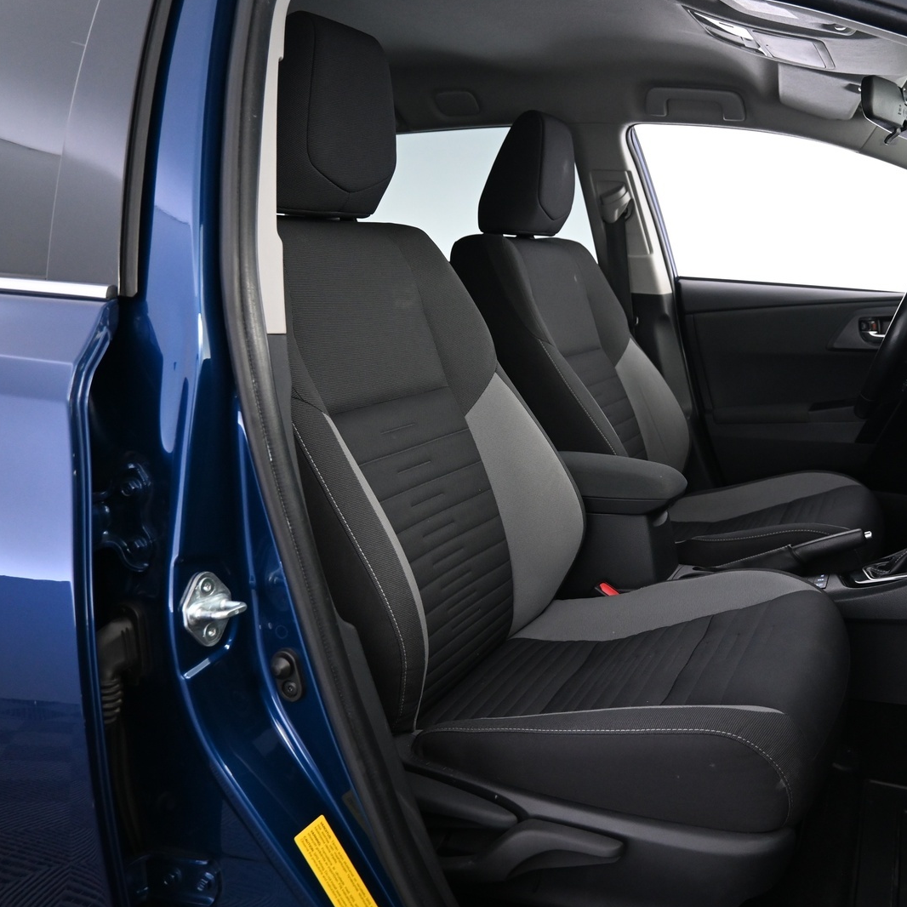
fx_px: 919
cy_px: 457
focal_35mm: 31
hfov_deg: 50.3
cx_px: 687
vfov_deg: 52.5
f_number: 3.5
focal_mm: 16
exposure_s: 1/25
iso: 1100
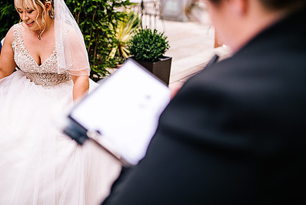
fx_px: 434
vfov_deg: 26.4
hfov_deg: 38.6
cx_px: 115
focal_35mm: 51
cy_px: 73
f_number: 1.6
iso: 100
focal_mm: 35
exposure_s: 1/2000
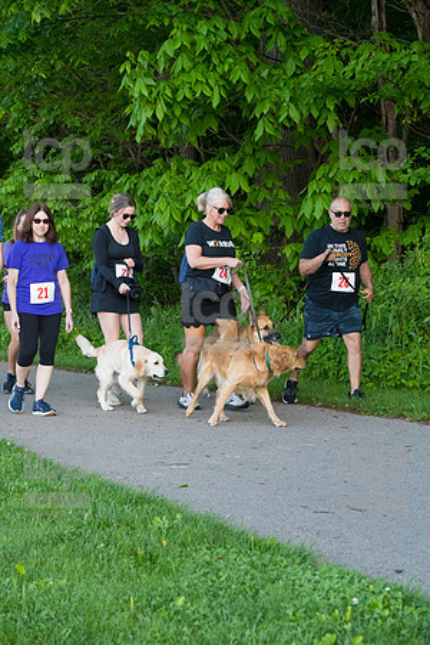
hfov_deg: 19.5
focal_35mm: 70
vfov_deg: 28.8
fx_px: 1254
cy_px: 322
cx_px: 215
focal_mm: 70
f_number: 5.6
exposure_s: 1/1600
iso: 4000
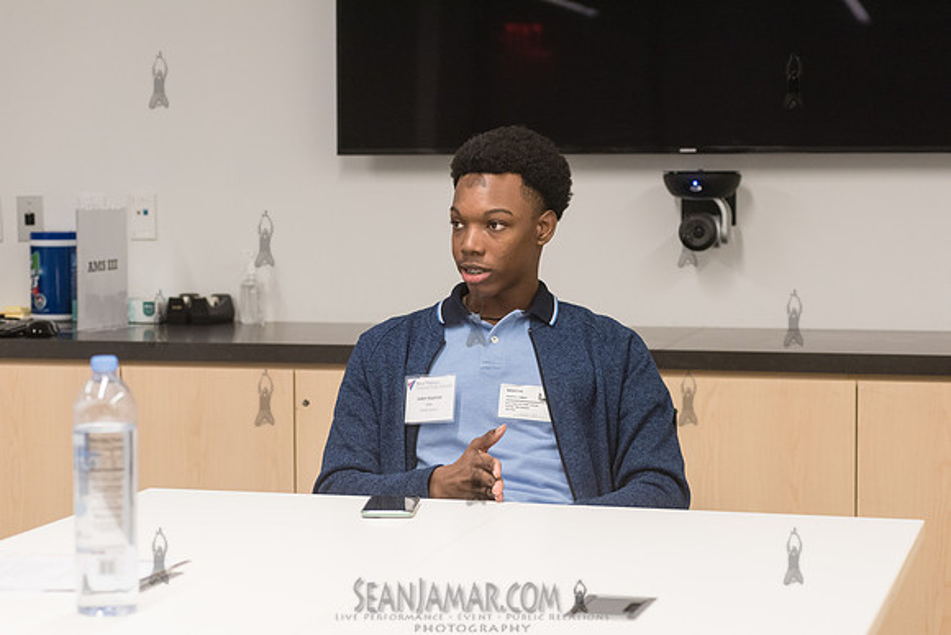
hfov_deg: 25.4
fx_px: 2114
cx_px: 476
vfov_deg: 17.1
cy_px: 318
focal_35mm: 80
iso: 2500
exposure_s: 1/320
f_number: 4
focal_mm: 80
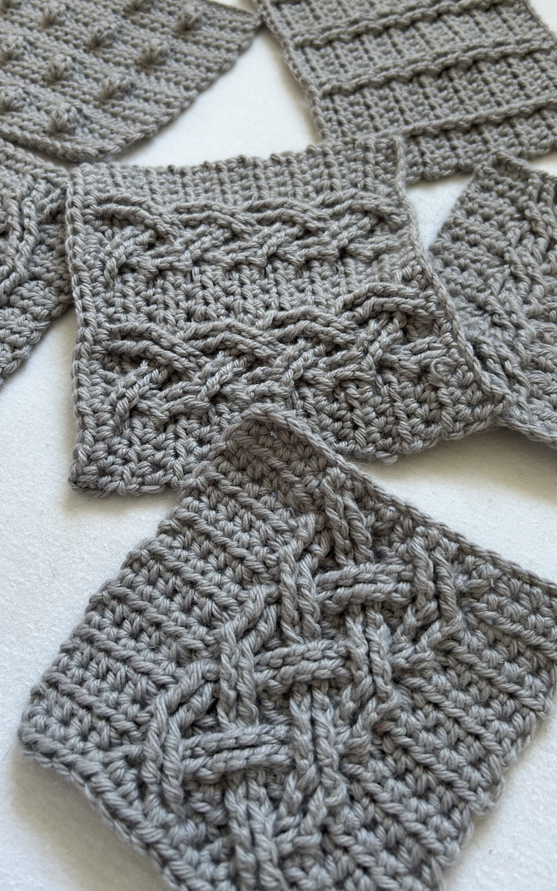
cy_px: 402
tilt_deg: -56.6
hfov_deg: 40.6
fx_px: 753
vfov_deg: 61.1
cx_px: 286
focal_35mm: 31
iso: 125
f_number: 1.5
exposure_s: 1/86
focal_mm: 5.7
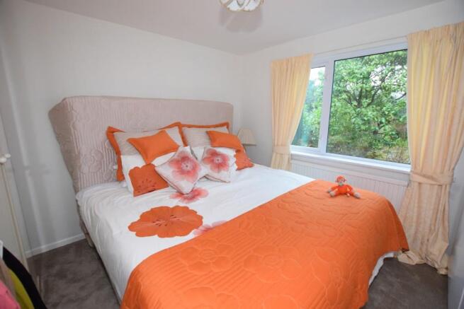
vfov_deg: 77.4
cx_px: 232
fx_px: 193
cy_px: 154
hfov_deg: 100.4
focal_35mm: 15
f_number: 3.5
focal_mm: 10
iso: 3200
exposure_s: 1/100
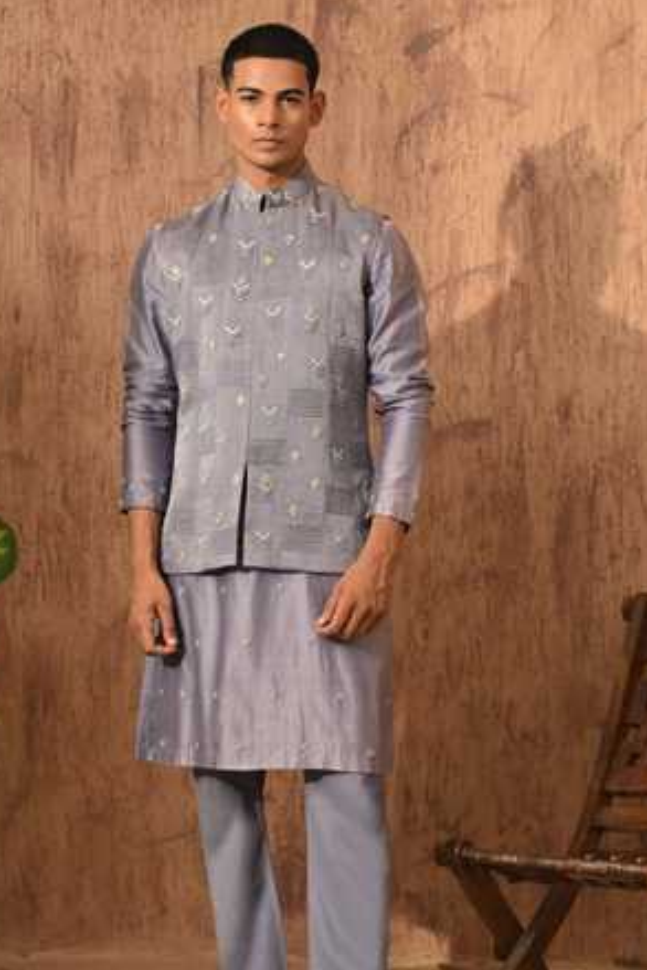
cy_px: 562
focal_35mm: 92
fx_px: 2478
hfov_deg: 14.9
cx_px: 285
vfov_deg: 22.1
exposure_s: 1/160
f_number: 8
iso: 250
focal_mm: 77
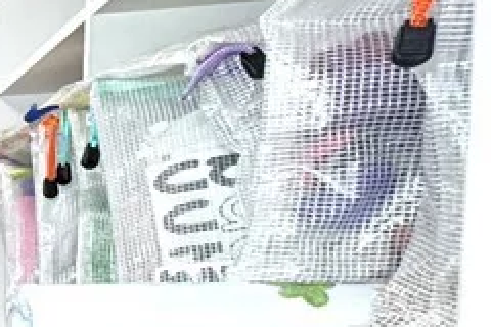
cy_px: 368
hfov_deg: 20.0
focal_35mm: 62
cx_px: -450
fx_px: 846
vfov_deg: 20.8
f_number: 2.2
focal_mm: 2.22
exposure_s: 1/60
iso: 250
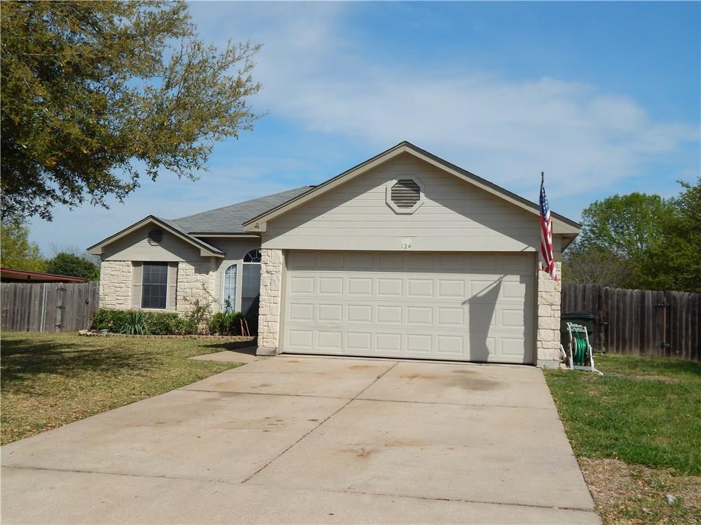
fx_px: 709
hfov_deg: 52.6
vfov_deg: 40.7
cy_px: 262
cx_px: 350
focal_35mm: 35
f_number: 6.7
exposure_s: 1/640
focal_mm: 6.1
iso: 125
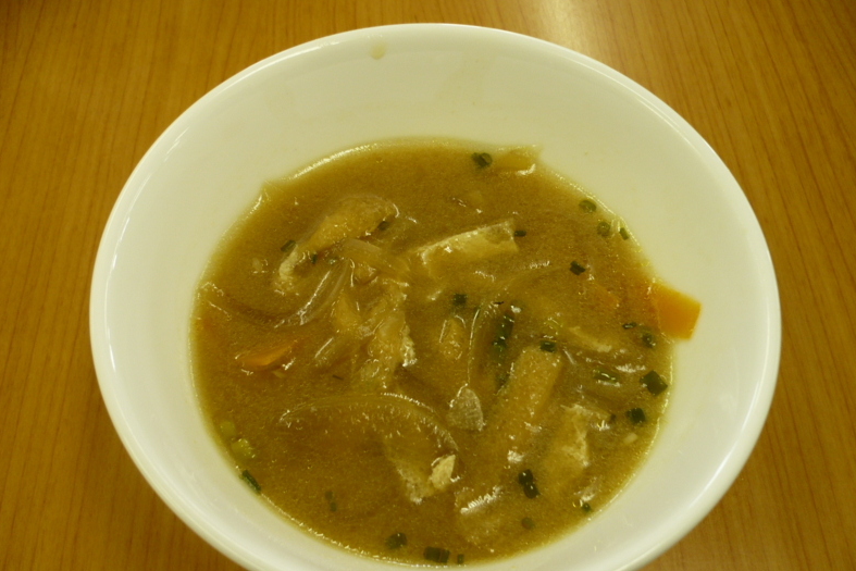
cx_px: 429
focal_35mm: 37
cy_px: 319
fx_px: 880
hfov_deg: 51.9
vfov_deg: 35.9
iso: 125
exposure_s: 1/30
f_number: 2.8
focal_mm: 5.8
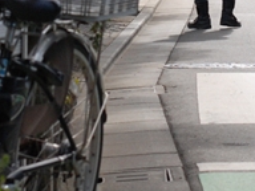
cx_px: 232
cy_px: -105
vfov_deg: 3.9
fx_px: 2770
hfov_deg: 5.3
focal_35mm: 376
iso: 400
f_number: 5.6
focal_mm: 50
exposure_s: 1/1600
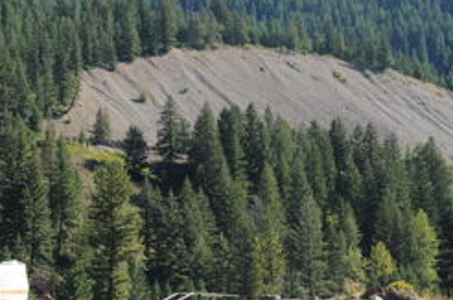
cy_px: 167
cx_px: 110
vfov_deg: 12.0
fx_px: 1432
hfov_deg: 17.9
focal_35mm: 114
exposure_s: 1/400
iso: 250
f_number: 8
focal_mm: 35
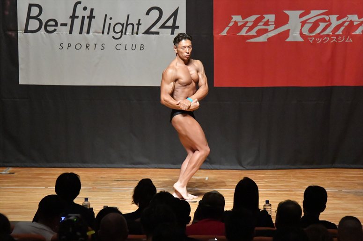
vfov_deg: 6.3
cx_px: 182
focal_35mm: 217
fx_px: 2187
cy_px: 120
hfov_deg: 9.5
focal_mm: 145
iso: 12800
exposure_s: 1/400
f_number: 5.6
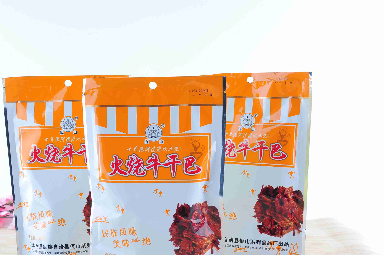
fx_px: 629
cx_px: 161
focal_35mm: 59
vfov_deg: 22.9
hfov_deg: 33.9
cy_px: 164
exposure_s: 1/80
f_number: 5.6
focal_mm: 44
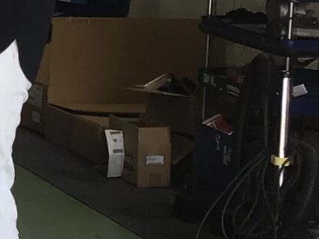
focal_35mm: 187
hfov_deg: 9.2
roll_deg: -0.7
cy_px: -14
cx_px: -524
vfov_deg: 7.9
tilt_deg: -6.1
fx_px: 1723
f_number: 2.4
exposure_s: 1/123
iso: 25
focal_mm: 3.3
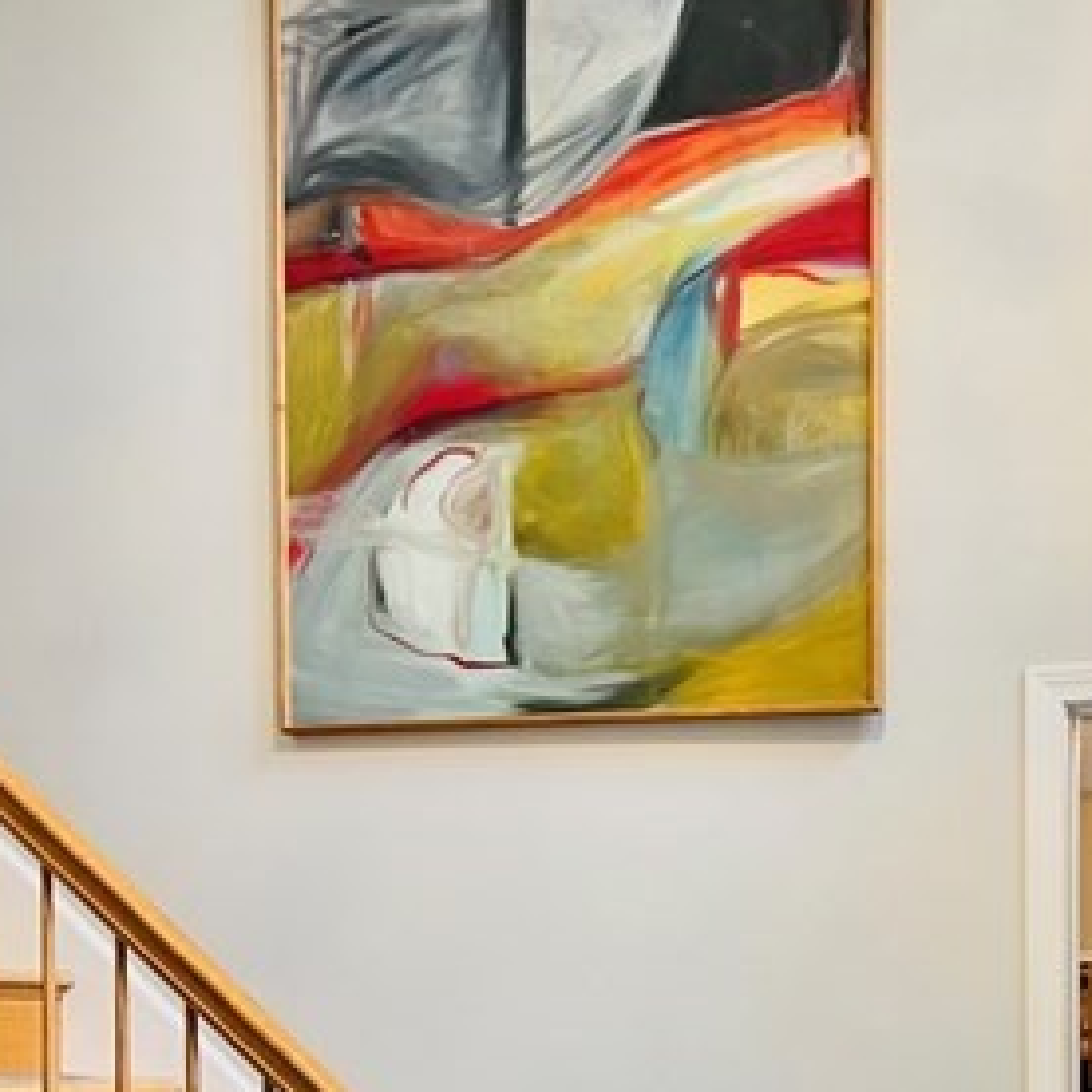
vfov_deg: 25.4
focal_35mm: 64
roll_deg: +0.7
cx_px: 835
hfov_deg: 26.5
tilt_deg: -0.5
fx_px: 2284
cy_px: 1124
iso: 100
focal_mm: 5.7
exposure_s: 1/60
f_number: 1.5
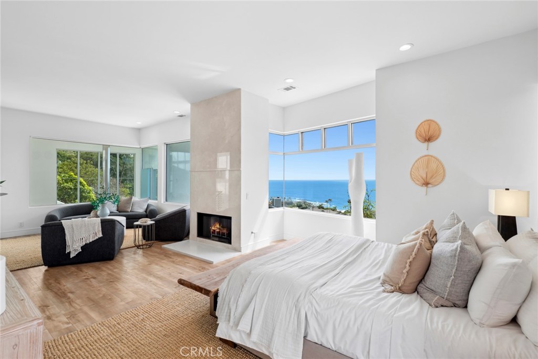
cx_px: 269
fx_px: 239
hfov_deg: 96.8
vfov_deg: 73.7
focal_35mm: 16
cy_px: 180
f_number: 9
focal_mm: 16
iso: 200
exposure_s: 1/250
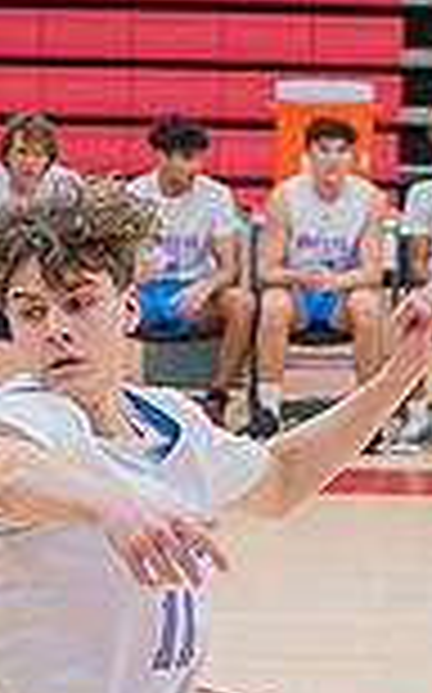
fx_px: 5416
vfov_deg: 7.3
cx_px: 220
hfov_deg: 4.6
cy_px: 756
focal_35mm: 287
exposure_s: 1/250
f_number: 4.5
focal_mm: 75
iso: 1000
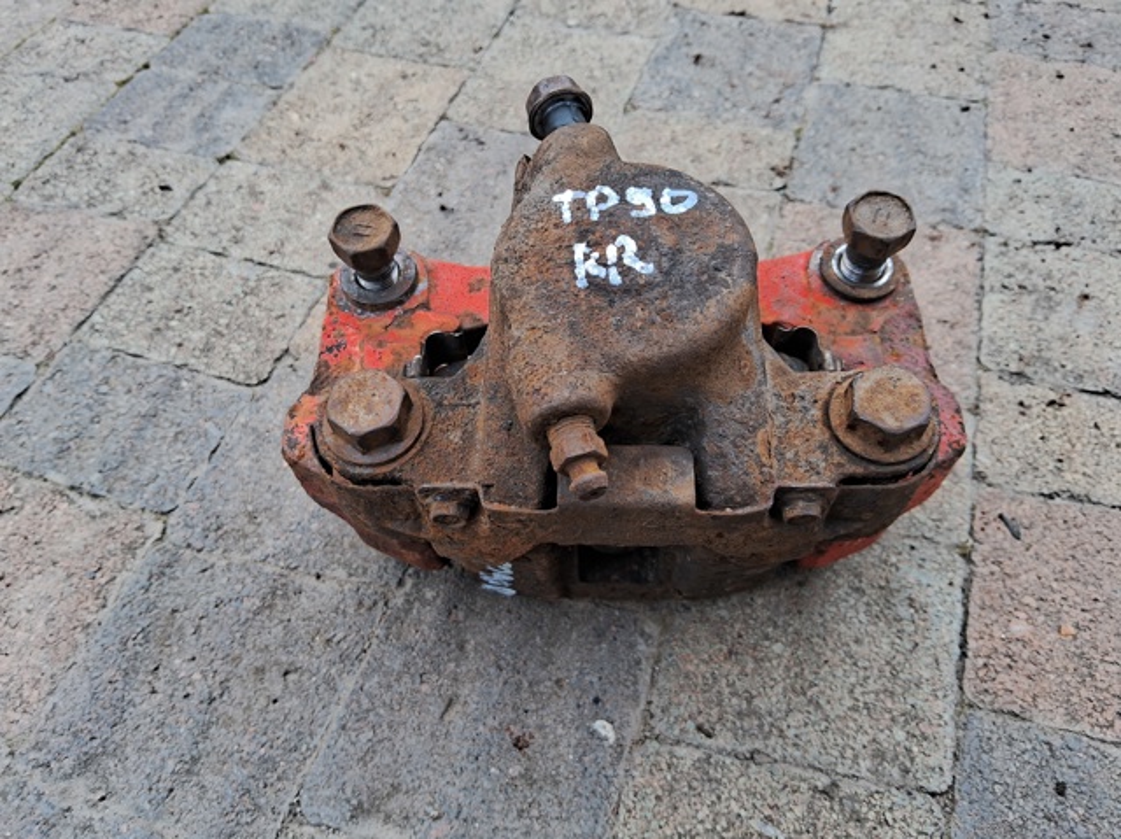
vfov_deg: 53.0
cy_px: 420
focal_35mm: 26
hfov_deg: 67.3
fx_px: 841
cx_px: 560
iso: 25
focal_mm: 3.98
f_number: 1.8
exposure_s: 1/116
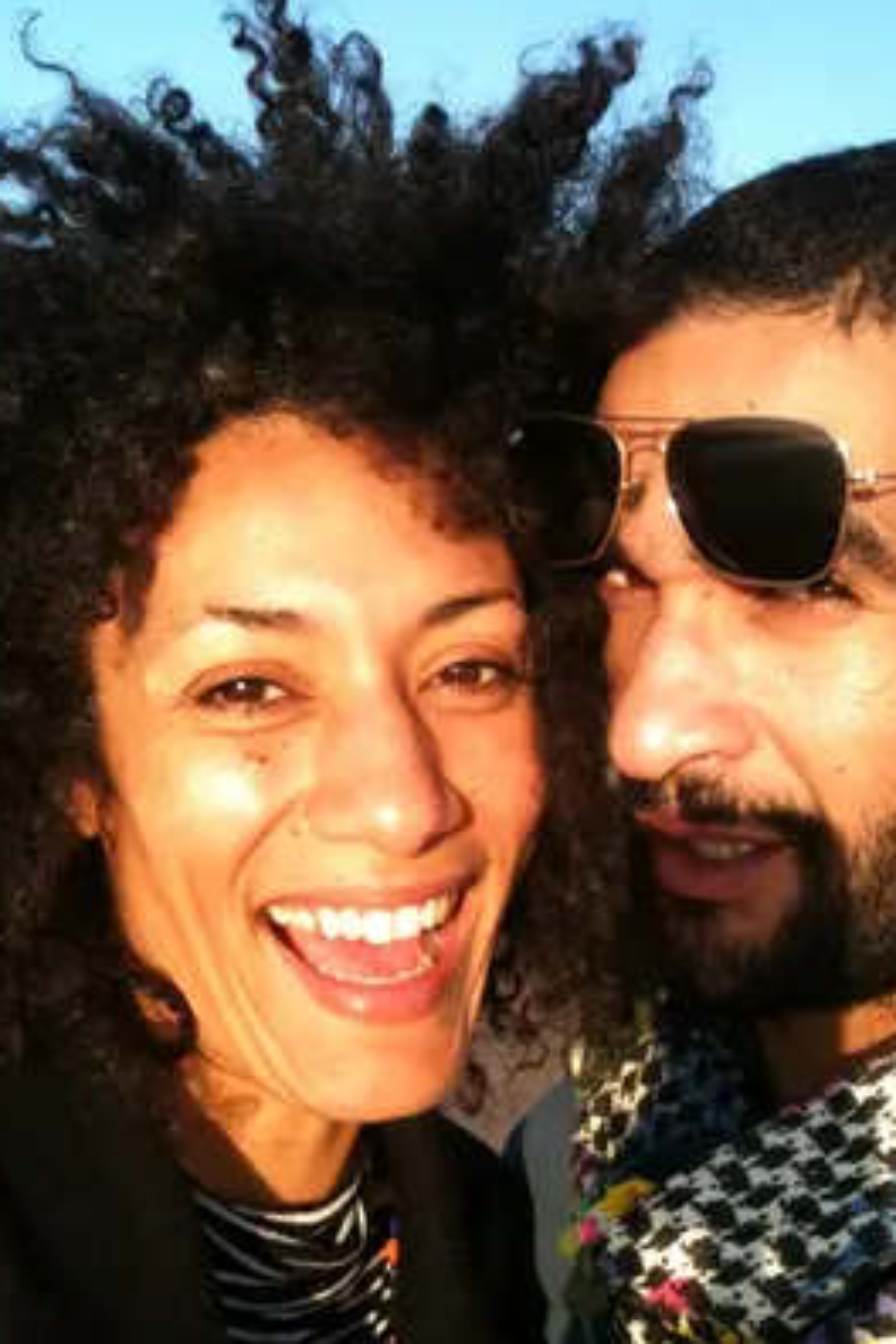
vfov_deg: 42.6
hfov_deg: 29.2
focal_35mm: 46
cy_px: 784
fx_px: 1717
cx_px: 484
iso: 64
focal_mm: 3.85
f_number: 2.8
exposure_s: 1/431
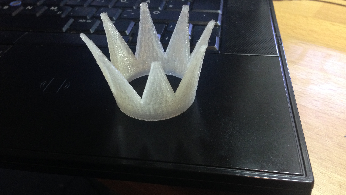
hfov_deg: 55.3
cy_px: 84
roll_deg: +3.7
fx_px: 330
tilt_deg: -34.4
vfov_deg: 32.8
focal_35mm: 36
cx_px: 173
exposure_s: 1/20
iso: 200
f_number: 2.4
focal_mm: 4.12
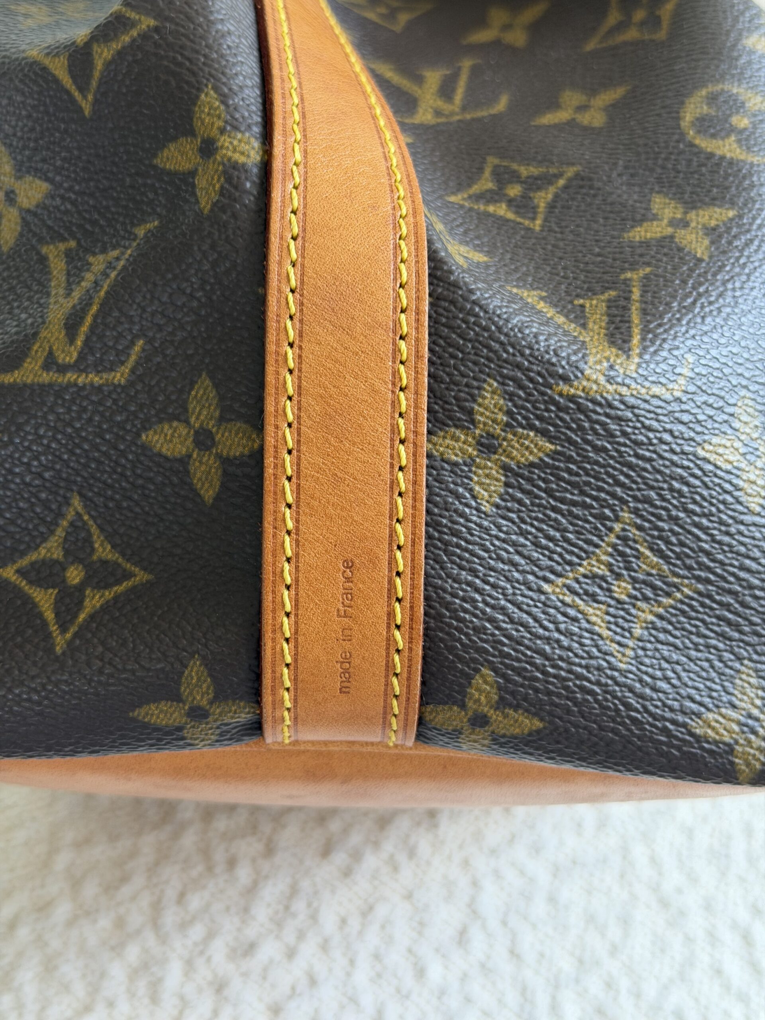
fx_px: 1414
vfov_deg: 39.7
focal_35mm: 48
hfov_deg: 30.3
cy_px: 510
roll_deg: -0.9
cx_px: 382
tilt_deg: -42.3
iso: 100
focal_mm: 6.76
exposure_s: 1/74
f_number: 1.78
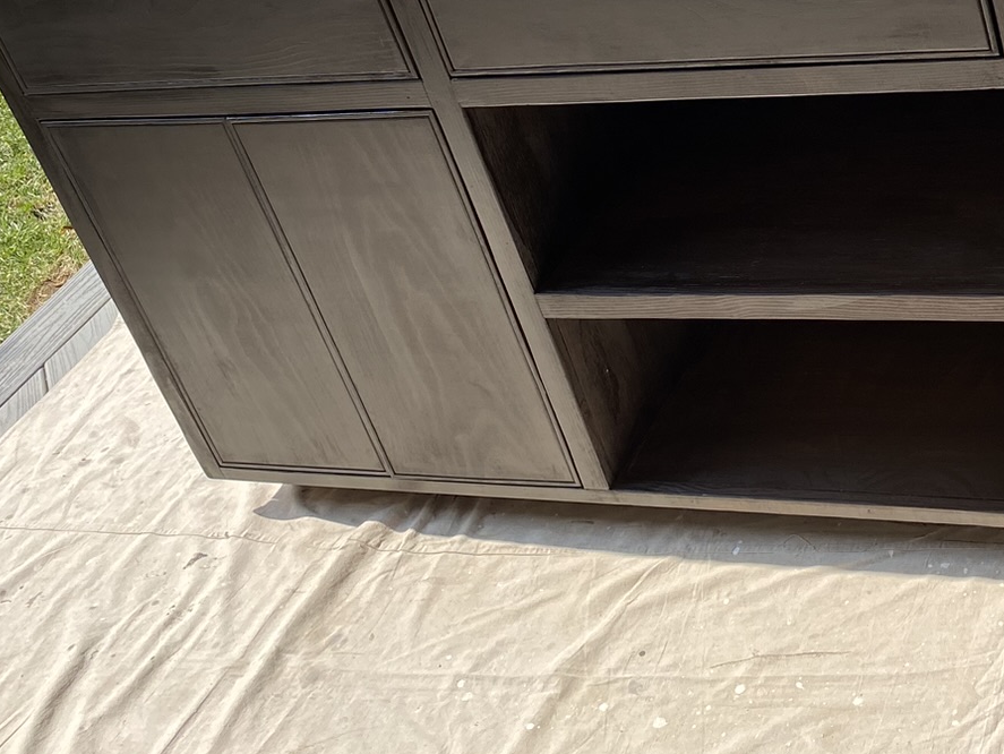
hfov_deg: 30.4
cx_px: 949
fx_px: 1741
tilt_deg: -26.5
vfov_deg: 23.4
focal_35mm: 60
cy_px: -9
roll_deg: +13.9
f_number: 1.8
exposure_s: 1/757
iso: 32
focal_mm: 4.25
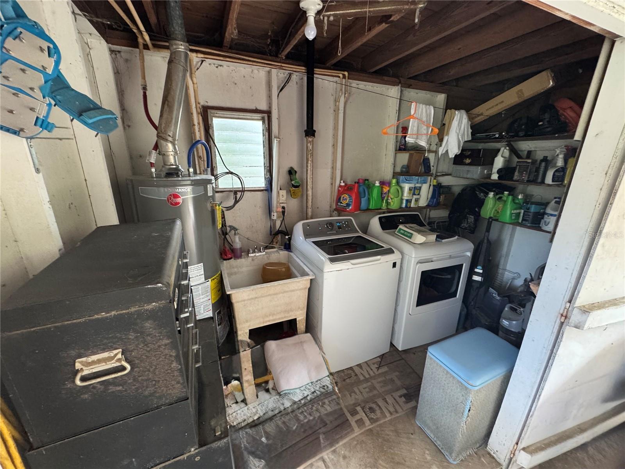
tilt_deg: -18.5
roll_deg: -1.3
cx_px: 312
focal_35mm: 14
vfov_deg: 85.7
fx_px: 253
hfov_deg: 102.1
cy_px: 234
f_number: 2.2
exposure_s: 1/60
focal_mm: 2.22
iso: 400
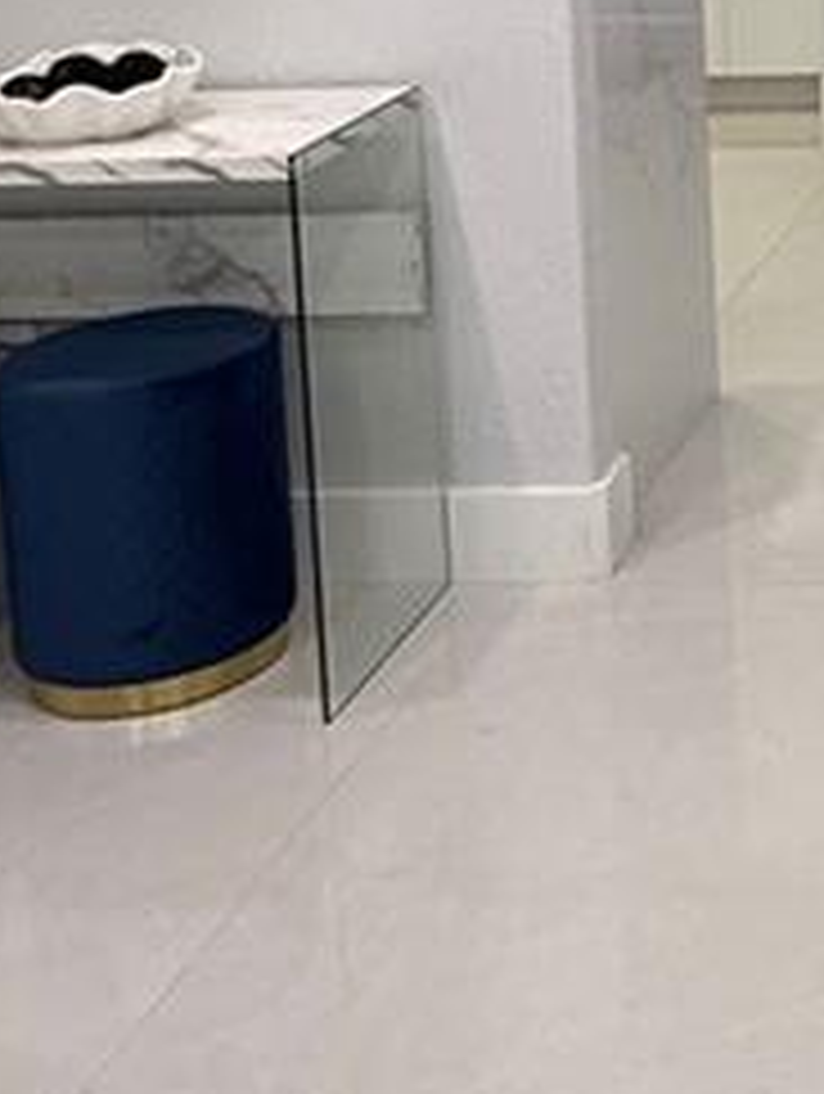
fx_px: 2184
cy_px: -207
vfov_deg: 25.4
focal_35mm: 69
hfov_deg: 18.8
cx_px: 1234
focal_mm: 2.22
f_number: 2.2
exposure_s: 1/120
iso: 320
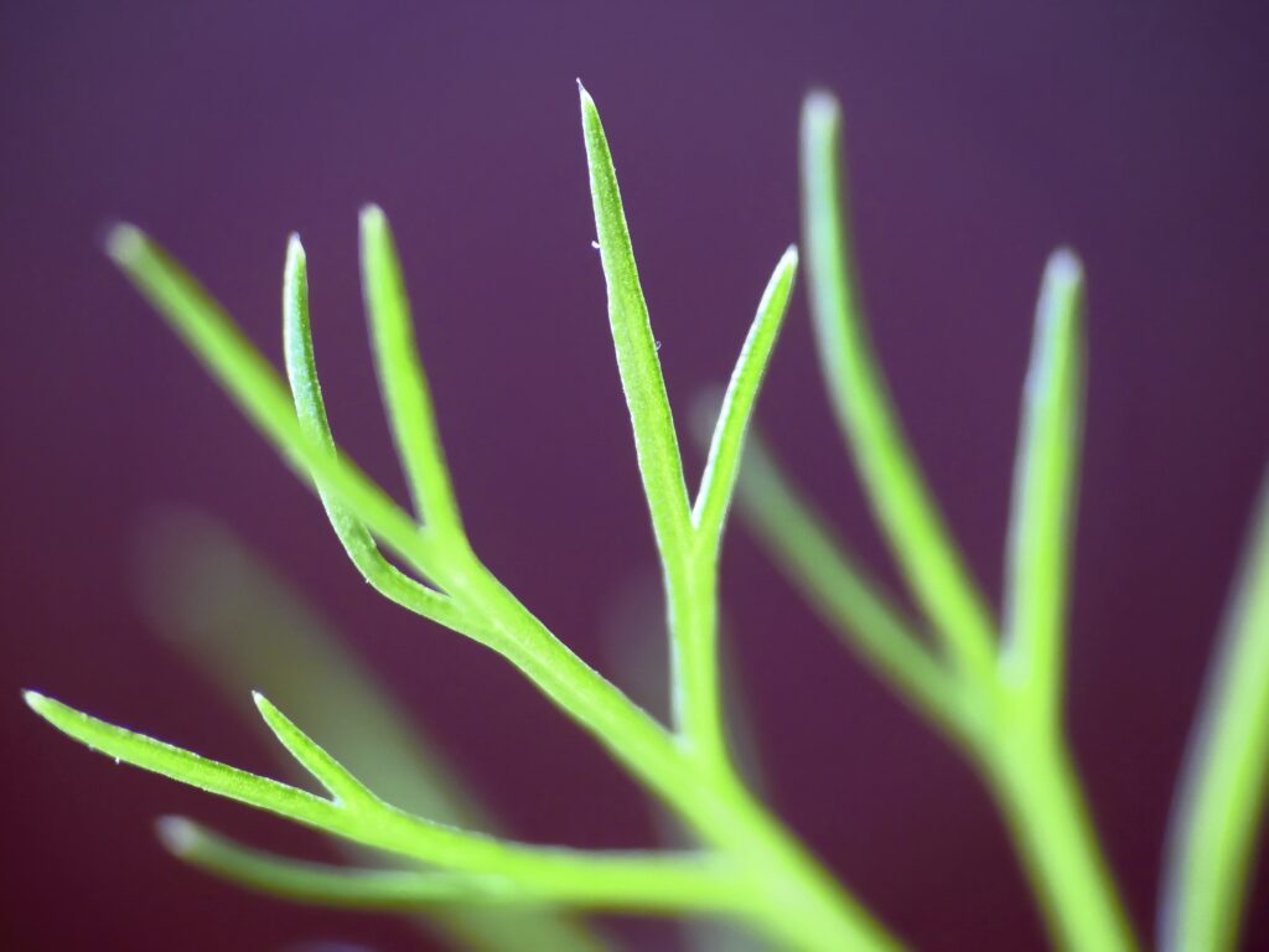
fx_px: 15397
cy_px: 476
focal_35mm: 420
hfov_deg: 4.7
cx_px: 634
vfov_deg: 3.5
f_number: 3.7
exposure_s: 1/25
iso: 200
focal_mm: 88.8
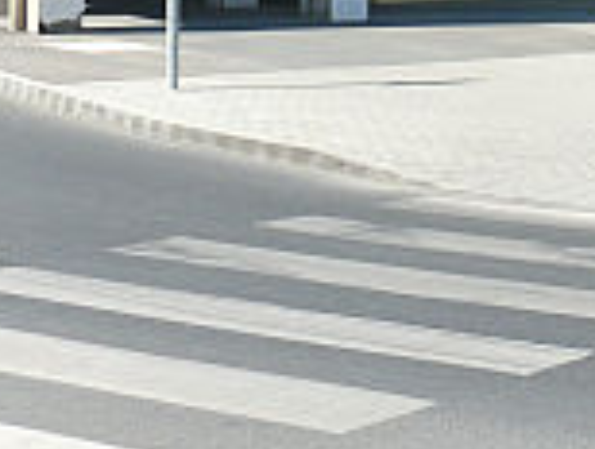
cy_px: -186
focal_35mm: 102
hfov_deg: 18.4
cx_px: 684
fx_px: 1756
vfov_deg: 13.8
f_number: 5.6
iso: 100
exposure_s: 1/250
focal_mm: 7.4
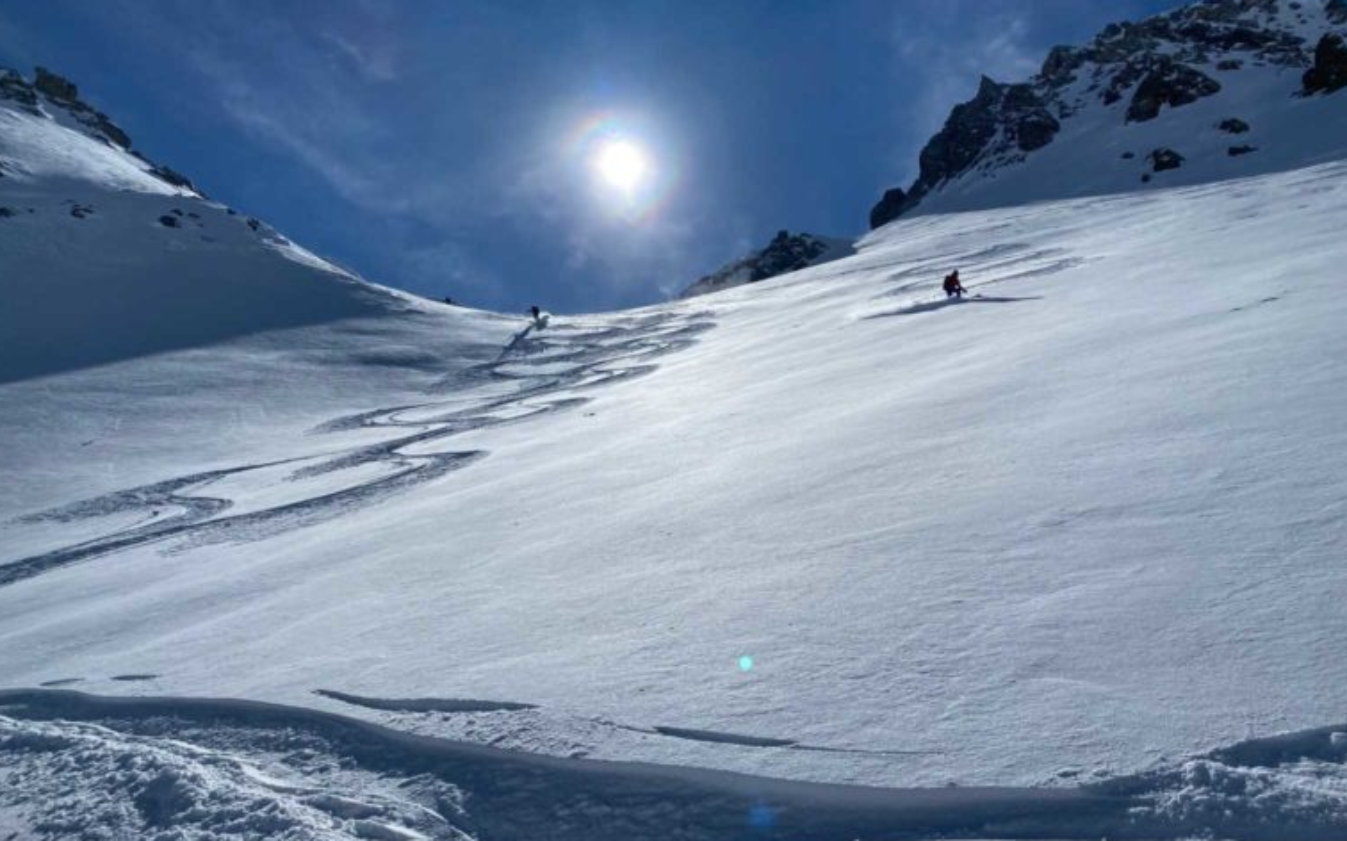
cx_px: 674
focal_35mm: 28
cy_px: 428
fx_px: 1028
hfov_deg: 66.5
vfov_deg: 44.5
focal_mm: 4.25
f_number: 1.8
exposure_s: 1/22727
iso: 40
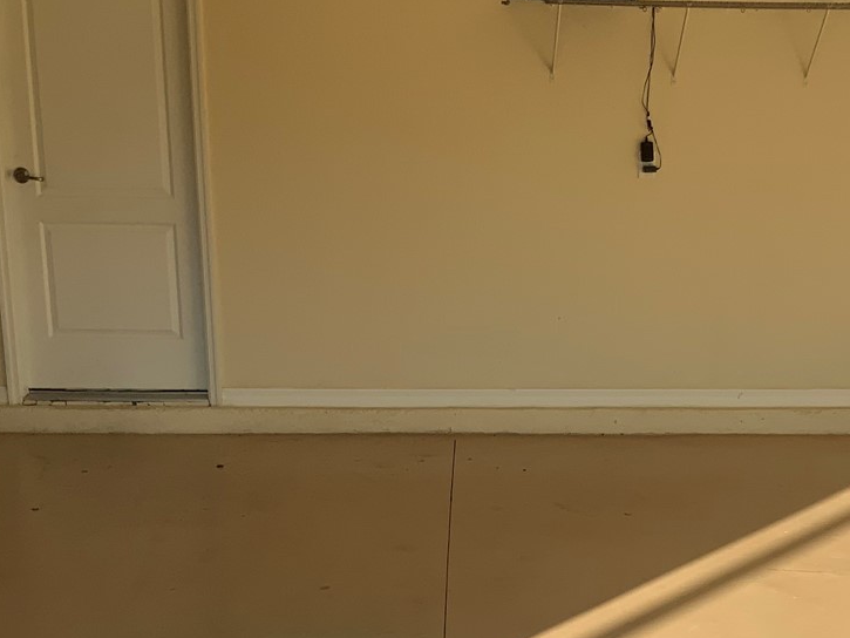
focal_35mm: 64
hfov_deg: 30.1
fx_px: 1572
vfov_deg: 22.4
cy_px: 568
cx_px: 550
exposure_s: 1/997
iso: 16
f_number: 1.8
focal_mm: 3
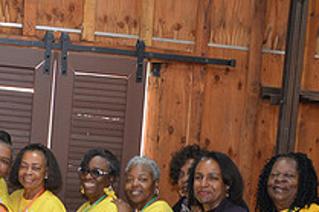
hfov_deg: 22.1
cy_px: 266
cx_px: 8
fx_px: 788
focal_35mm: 89
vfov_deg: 14.7
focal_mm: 32
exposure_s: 1/60
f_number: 3.8
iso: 800
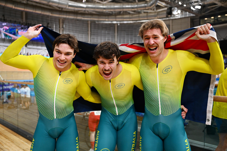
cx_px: 114
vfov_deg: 38.9
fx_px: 214
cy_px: 76
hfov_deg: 55.8
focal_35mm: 34
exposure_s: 1/1600
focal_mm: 34
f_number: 3.2
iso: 2000
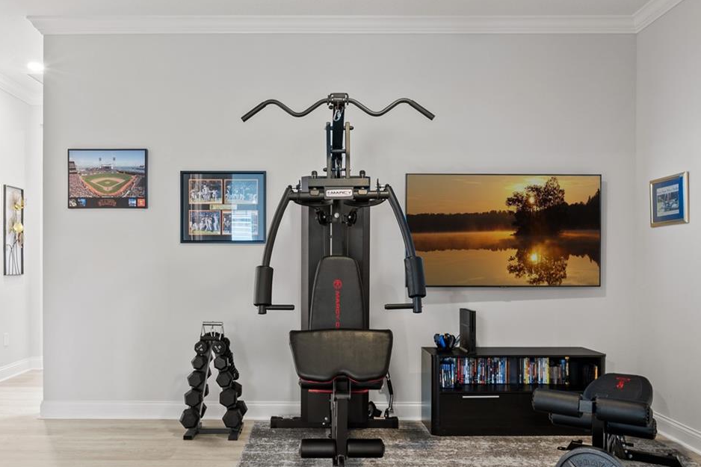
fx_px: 565
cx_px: 320
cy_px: 264
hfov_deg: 63.6
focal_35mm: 29
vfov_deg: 44.8
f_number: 7.1
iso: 500
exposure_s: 5
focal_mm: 17
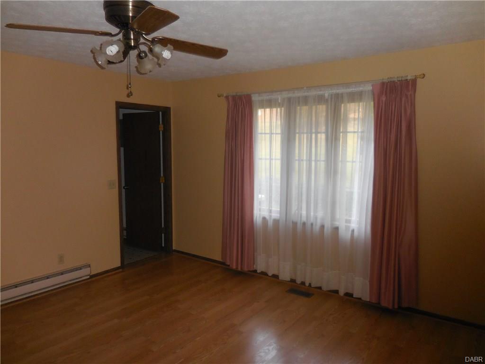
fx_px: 350
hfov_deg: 69.4
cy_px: 182
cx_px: 242
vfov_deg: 54.9
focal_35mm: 25
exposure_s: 1/25
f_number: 3.3
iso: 320
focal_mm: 4.5
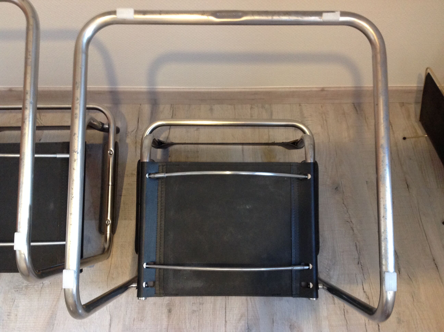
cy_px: 166
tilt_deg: -56.5
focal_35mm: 35
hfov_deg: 52.7
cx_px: 222
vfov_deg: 40.6
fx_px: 448
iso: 250
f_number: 2.4
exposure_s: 1/15
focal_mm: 4.28
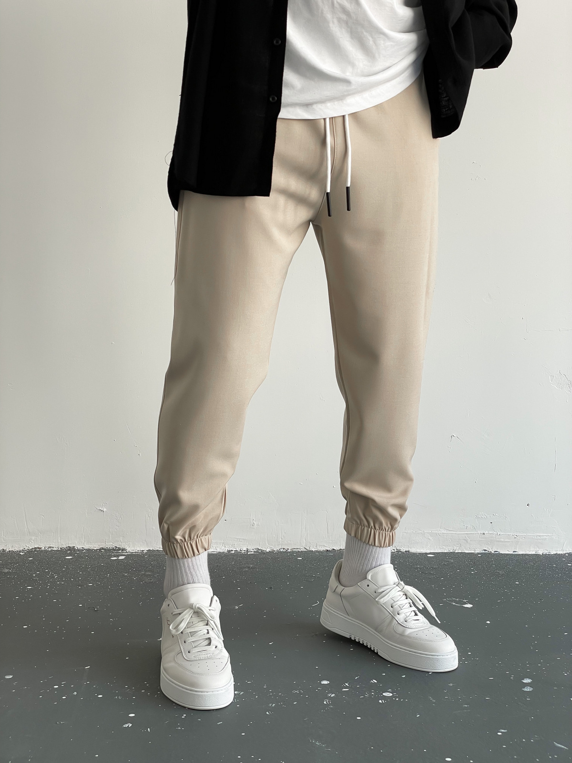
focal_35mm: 52
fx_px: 1146
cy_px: 382
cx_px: 286
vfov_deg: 36.8
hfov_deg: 28.0
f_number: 2
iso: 40
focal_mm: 6
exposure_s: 1/120
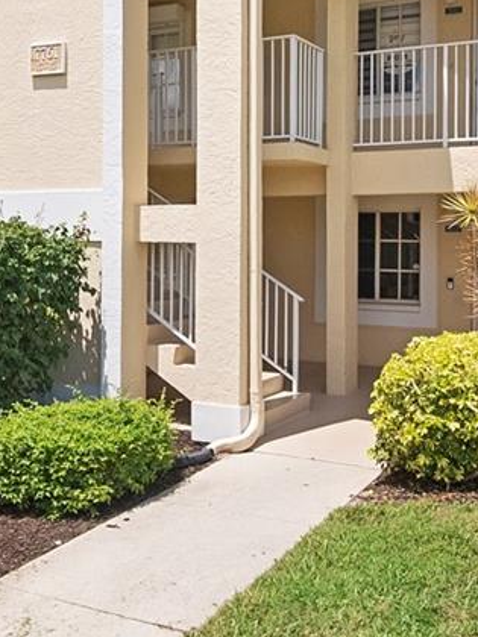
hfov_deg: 32.9
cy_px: 262
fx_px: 810
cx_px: 237
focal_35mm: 44
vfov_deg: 42.8
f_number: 11
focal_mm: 12
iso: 2000
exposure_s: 1/2000
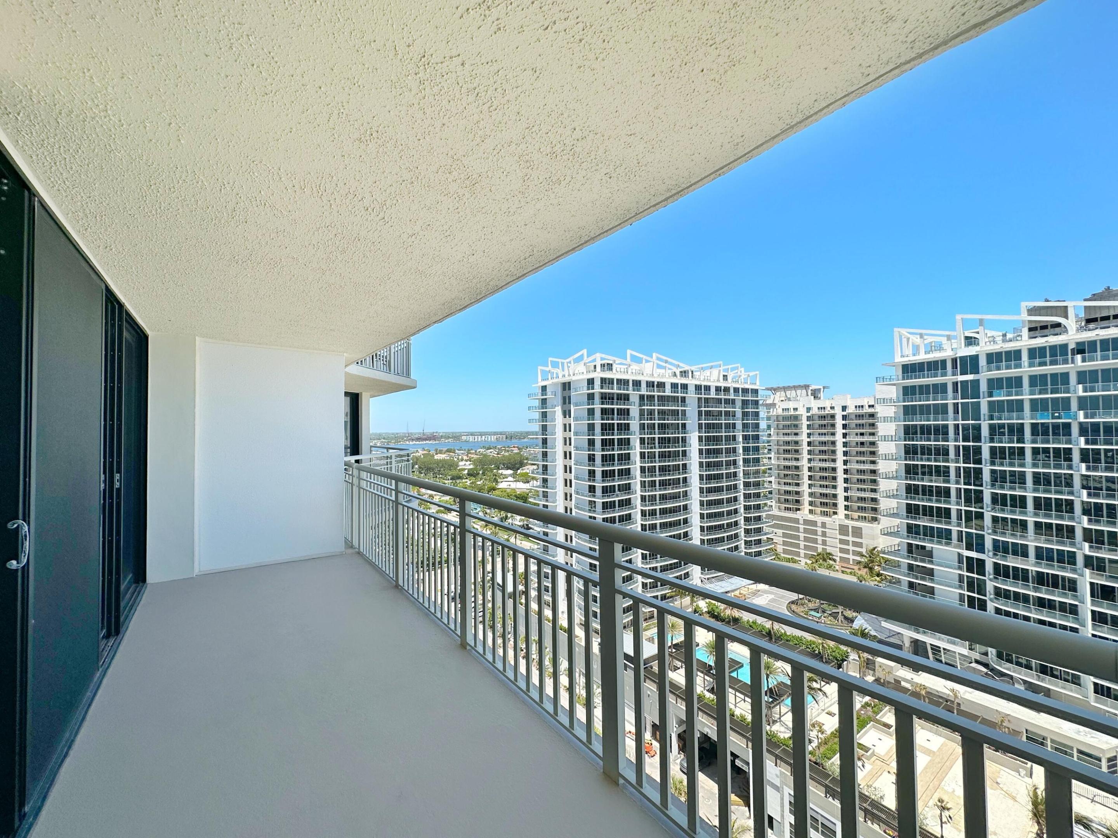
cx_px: 559
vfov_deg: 85.7
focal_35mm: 14
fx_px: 452
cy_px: 419
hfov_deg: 102.1
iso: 50
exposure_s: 1/2053
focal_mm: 2.22
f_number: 2.2
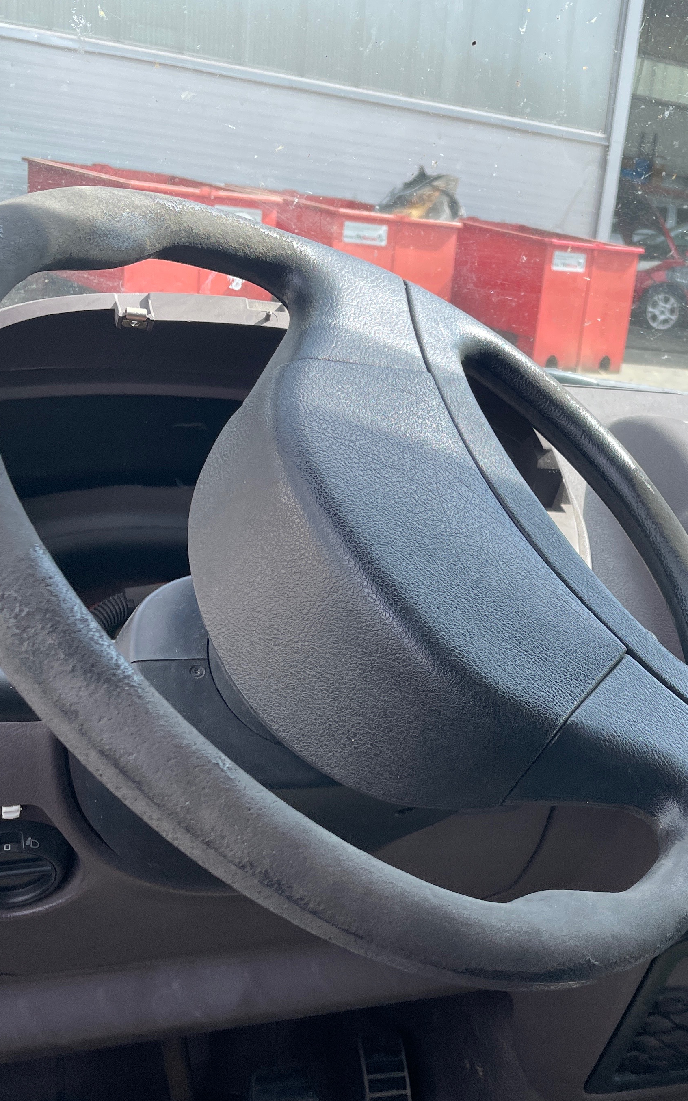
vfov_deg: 48.1
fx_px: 1230
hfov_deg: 30.0
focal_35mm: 41
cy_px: 605
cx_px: 612
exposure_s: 1/530
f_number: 1.6
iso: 32
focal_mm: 4.2
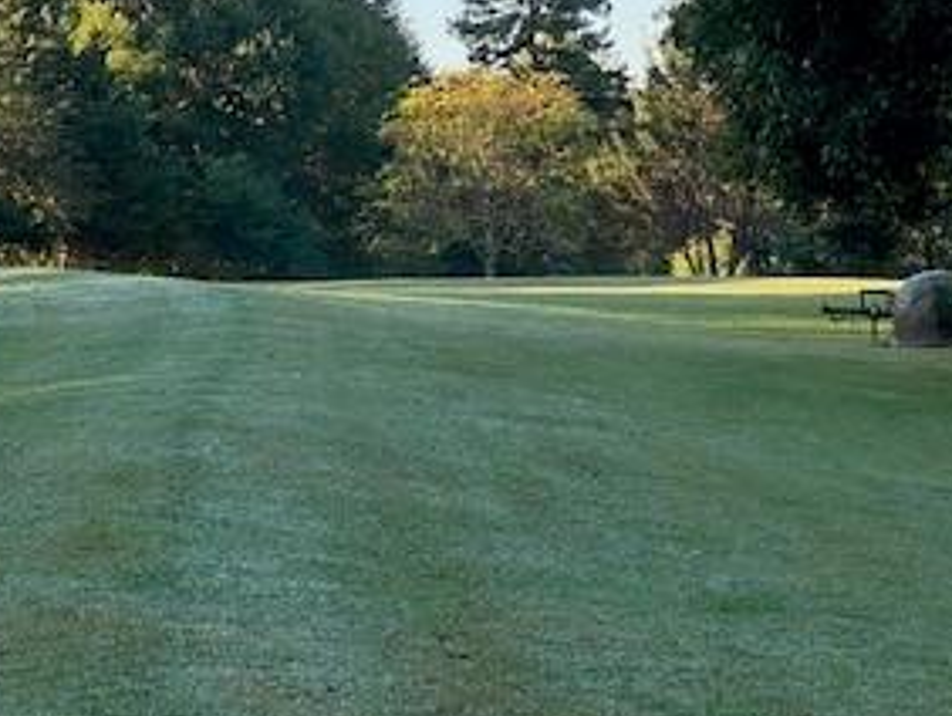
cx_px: 381
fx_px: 3248
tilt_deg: +3.0
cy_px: 37
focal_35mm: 118
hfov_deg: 16.7
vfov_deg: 12.5
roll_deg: +1.2
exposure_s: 1/403
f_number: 2
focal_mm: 6
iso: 20
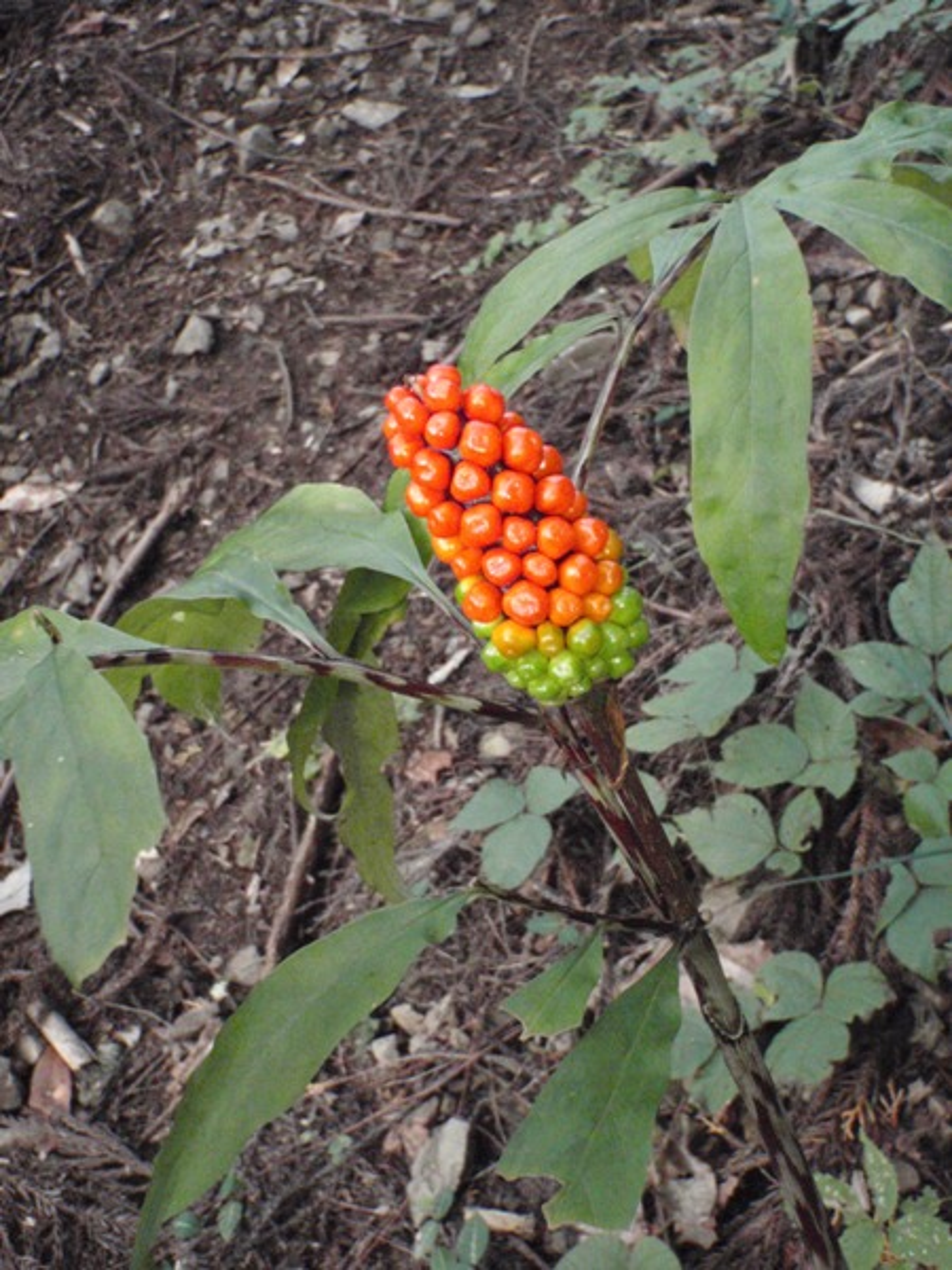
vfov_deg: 51.4
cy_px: 635
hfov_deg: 39.7
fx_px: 1320
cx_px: 476
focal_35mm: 36
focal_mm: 6.53
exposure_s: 1/40
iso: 1000
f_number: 4.1
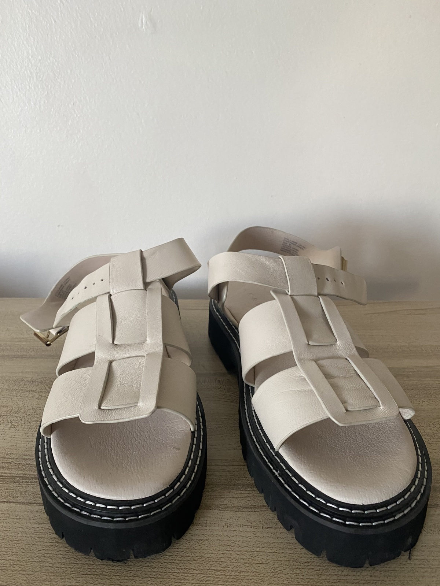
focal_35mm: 26
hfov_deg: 53.1
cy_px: 293
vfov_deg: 67.3
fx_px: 441
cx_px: 220
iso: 250
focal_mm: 4.25
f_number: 1.8
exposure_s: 1/60
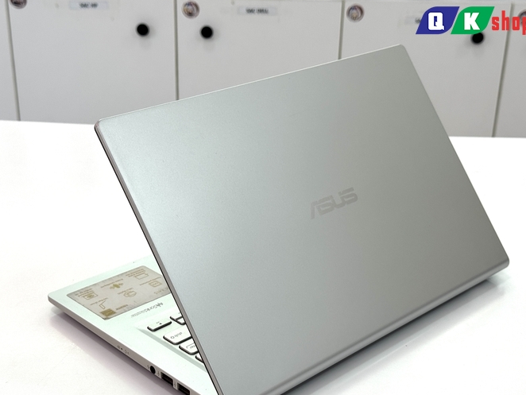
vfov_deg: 25.2
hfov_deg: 33.2
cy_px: 231
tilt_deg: -25.9
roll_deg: -0.3
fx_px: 882
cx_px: 264
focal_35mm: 58
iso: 50
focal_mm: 6.76
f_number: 1.78
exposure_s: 1/189
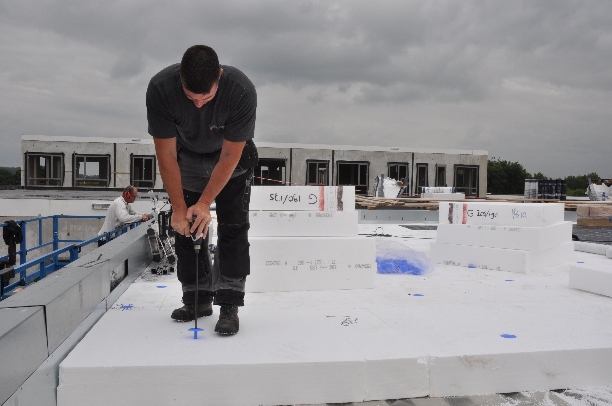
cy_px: 203
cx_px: 306
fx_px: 560
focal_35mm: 33
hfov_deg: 57.3
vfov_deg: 39.9
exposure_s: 1/160
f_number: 18
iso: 250
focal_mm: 22
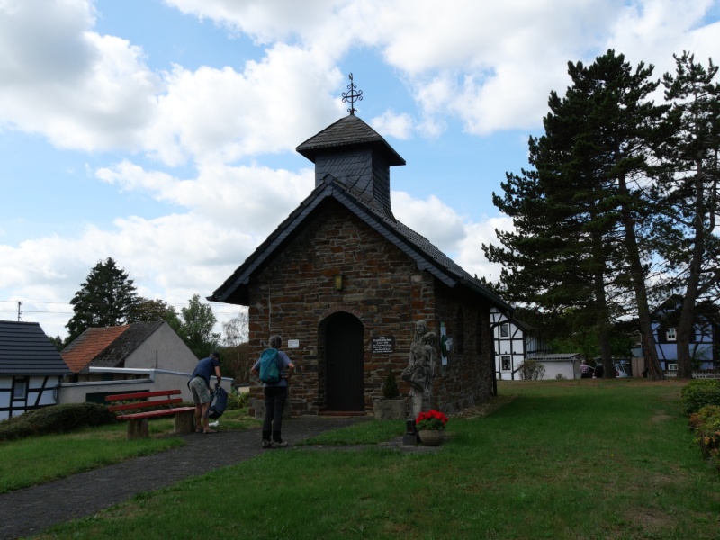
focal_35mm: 34
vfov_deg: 41.8
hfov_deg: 54.0
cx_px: 360
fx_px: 707
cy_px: 270
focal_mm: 17
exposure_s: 1/320
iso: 200
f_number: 7.1
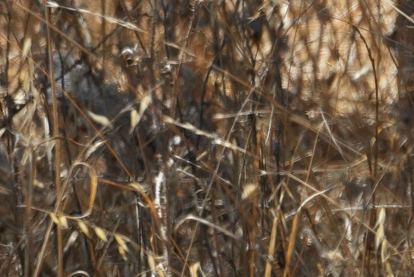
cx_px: -440
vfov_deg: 0.6
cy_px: -60
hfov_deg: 0.8
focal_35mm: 2453
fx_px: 28220
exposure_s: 1/1000
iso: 640
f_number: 6.3
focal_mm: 400
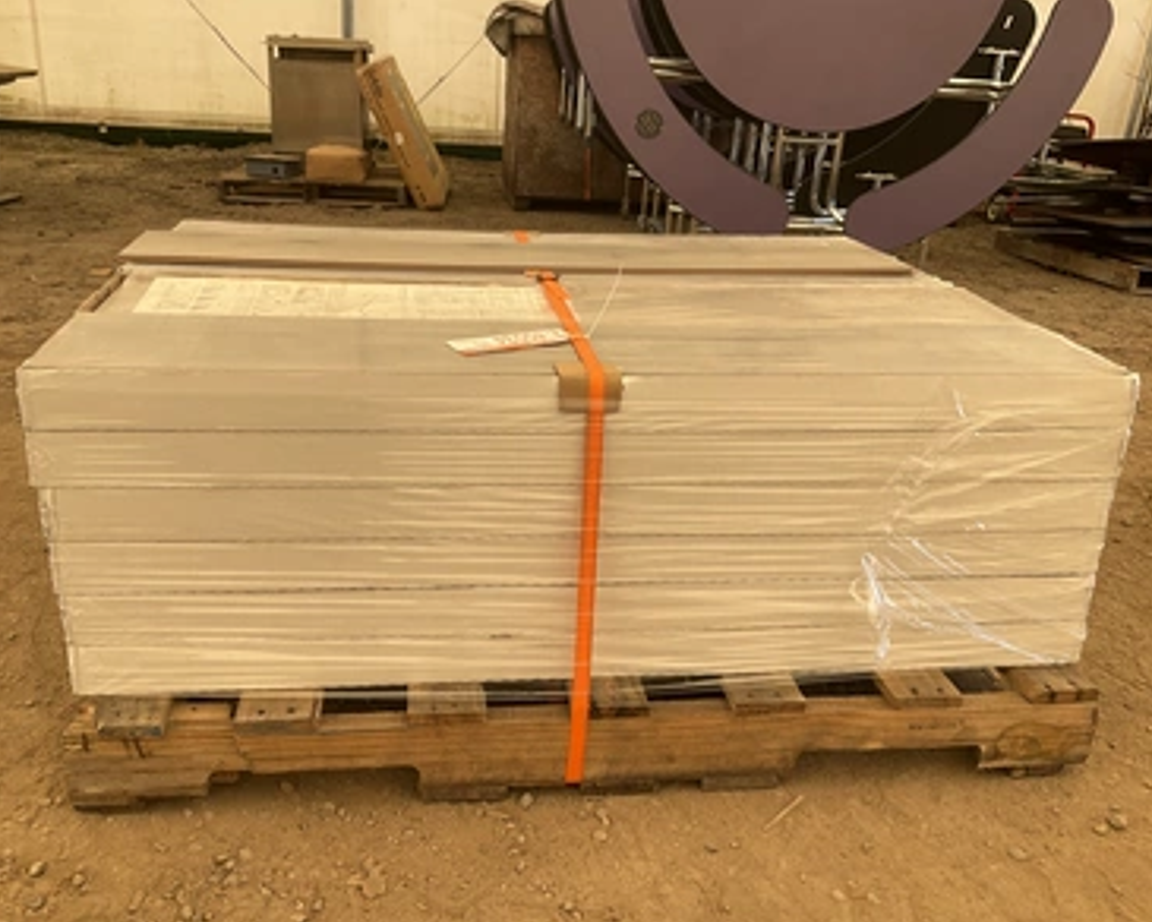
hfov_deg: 57.2
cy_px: 470
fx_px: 1057
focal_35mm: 31
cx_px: 552
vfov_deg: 47.1
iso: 20
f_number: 1.8
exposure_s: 1/170
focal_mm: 3
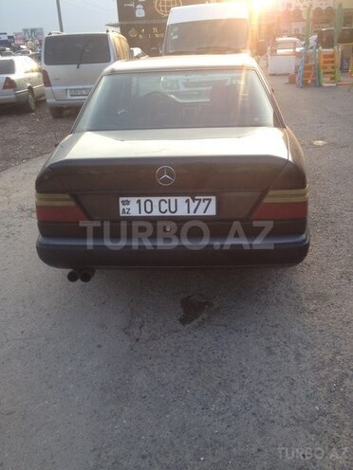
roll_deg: +5.6
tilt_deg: -24.8
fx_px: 476
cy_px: 235
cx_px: 176
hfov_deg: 40.7
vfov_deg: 52.6
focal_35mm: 35
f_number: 2.4
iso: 50
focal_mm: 4.28
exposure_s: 1/238
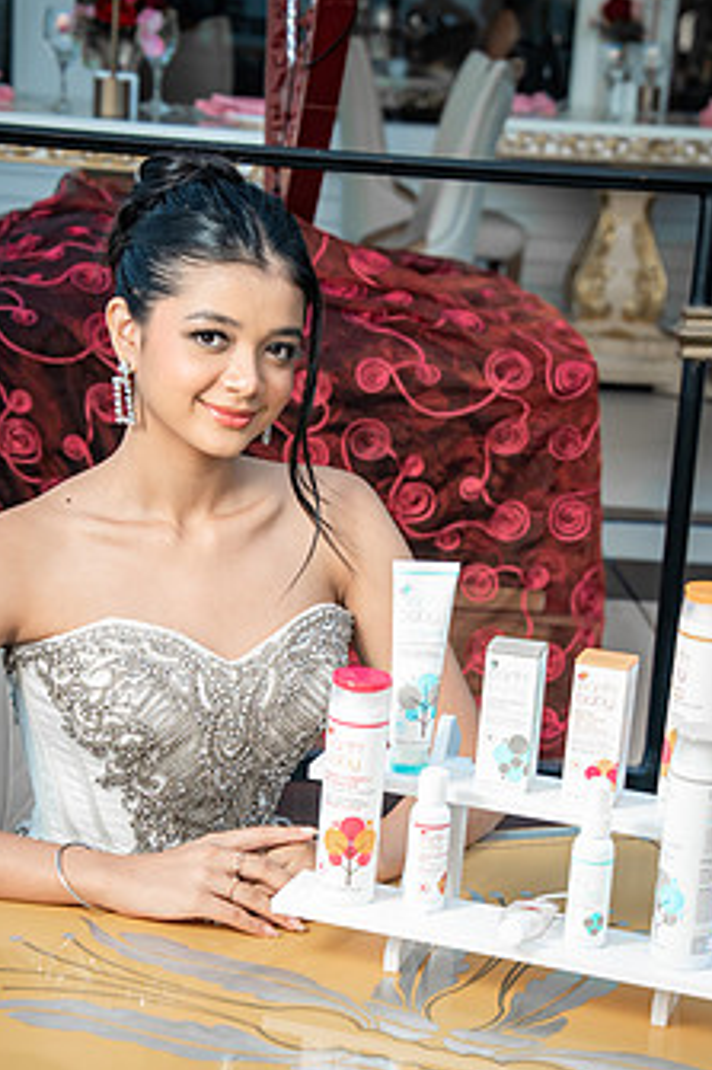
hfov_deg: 15.9
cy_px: 703
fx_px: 2554
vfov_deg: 23.6
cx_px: 361
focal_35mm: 86
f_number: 5
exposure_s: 1/250
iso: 250
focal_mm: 64
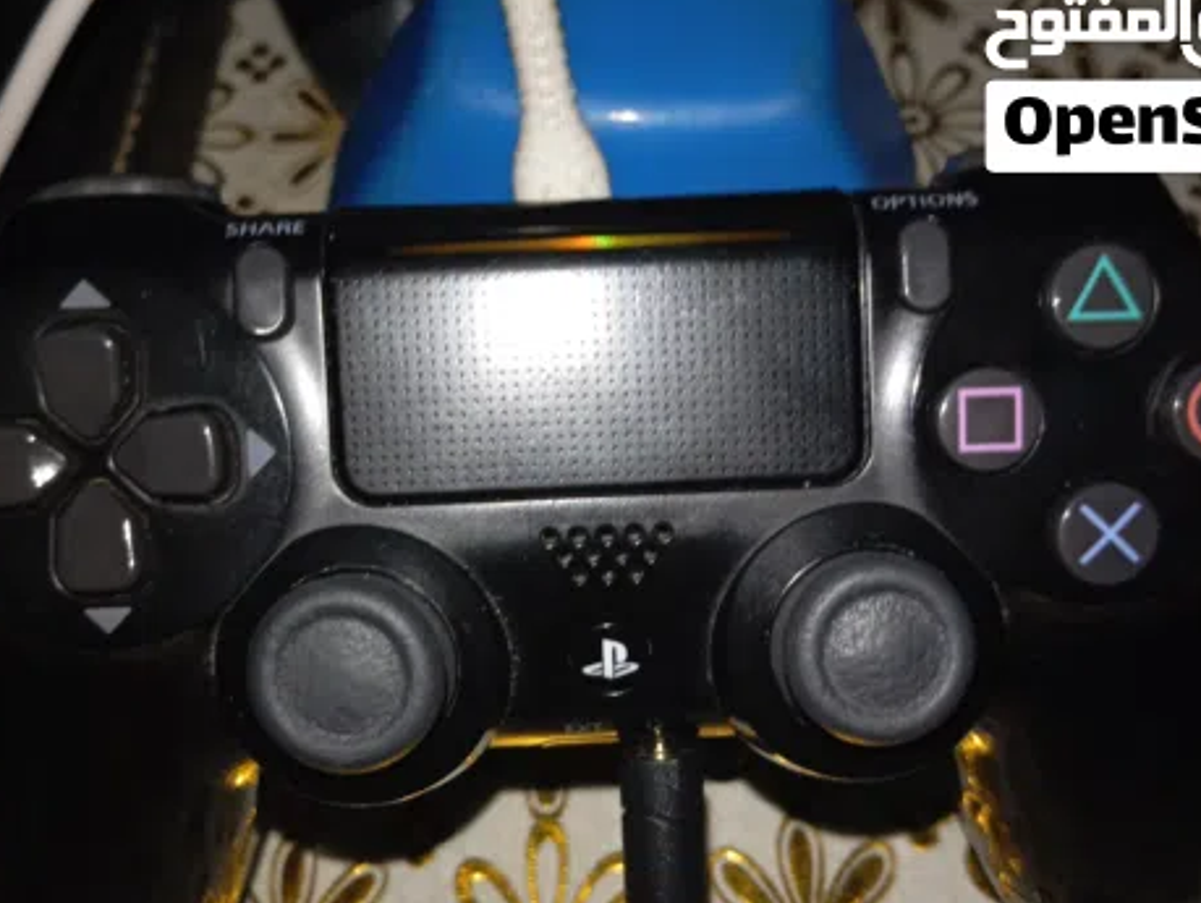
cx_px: 591
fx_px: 1354
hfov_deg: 47.8
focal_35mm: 39
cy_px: 550
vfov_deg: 36.7
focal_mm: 4.22
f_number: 1.8
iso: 136
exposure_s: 1/50
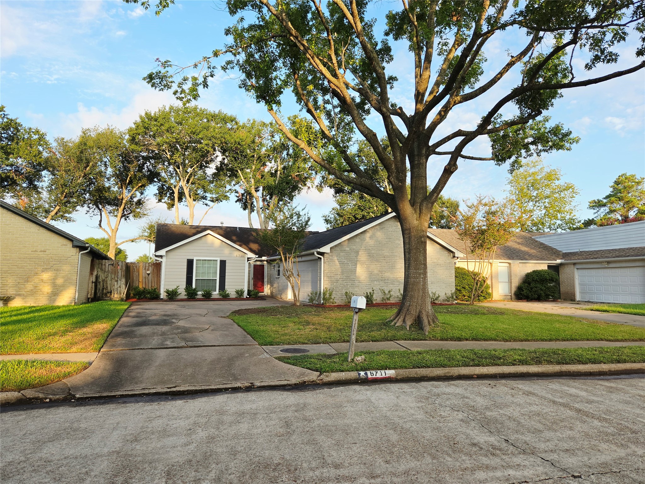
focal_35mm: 23
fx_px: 429
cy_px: 242
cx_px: 322
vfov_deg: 58.9
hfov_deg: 73.9
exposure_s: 1/1090
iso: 80
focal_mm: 5.4
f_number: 1.8
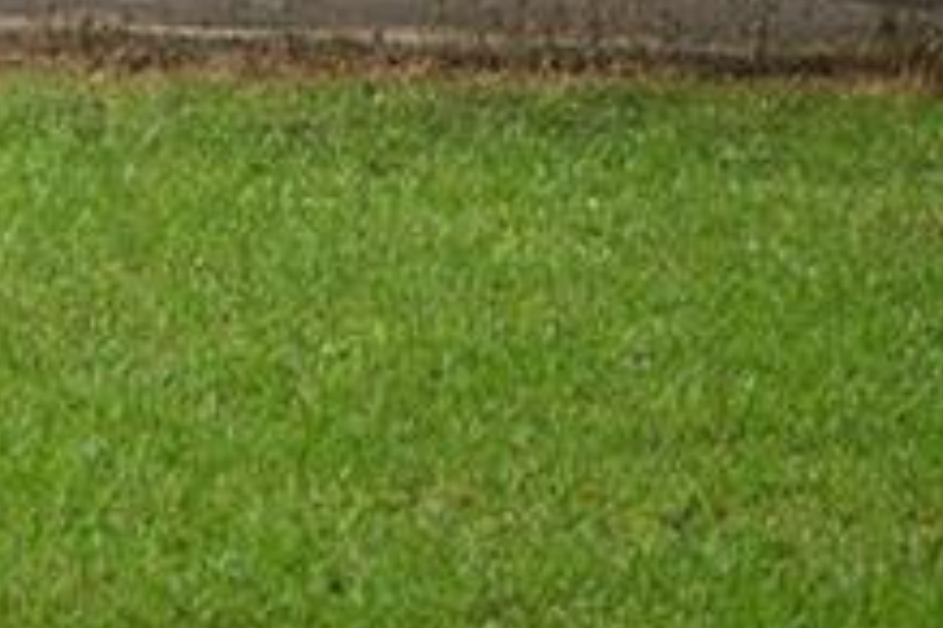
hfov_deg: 8.6
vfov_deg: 5.7
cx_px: -456
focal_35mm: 234
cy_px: -643
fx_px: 6129
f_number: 6.3
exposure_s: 1/100
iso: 100
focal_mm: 50
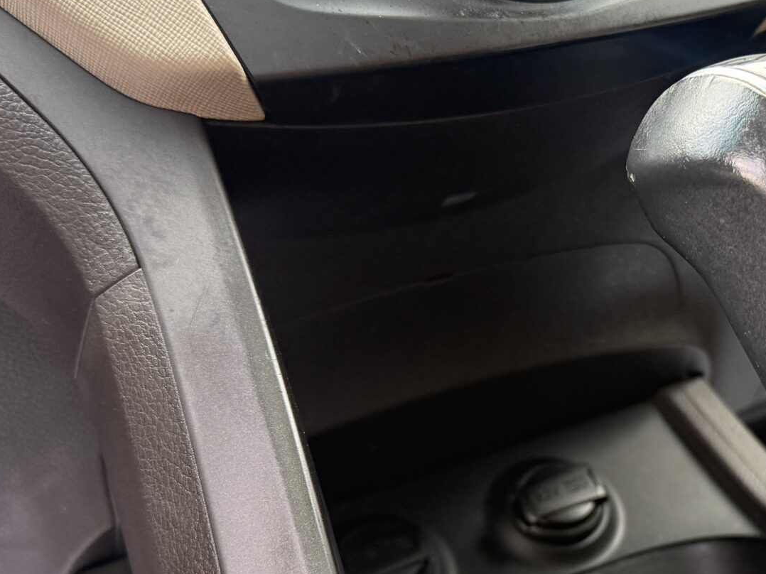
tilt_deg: -7.5
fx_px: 1261
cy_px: 378
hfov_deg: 32.6
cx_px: 640
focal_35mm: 57
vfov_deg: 25.5
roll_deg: +12.0
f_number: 1.78
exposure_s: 1/117
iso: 200
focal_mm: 6.76
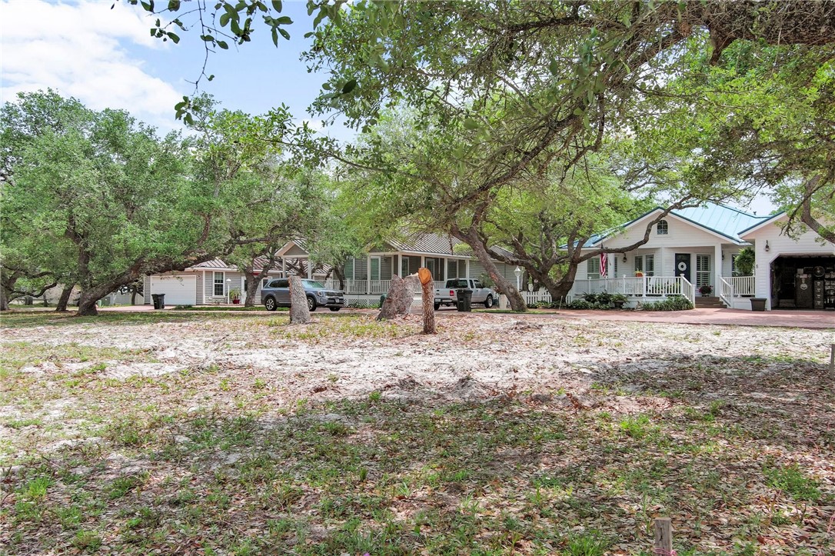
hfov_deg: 63.7
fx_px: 672
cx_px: 418
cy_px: 278
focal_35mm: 29
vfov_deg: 44.9
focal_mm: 10.57
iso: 100
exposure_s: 1/40
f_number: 2.8
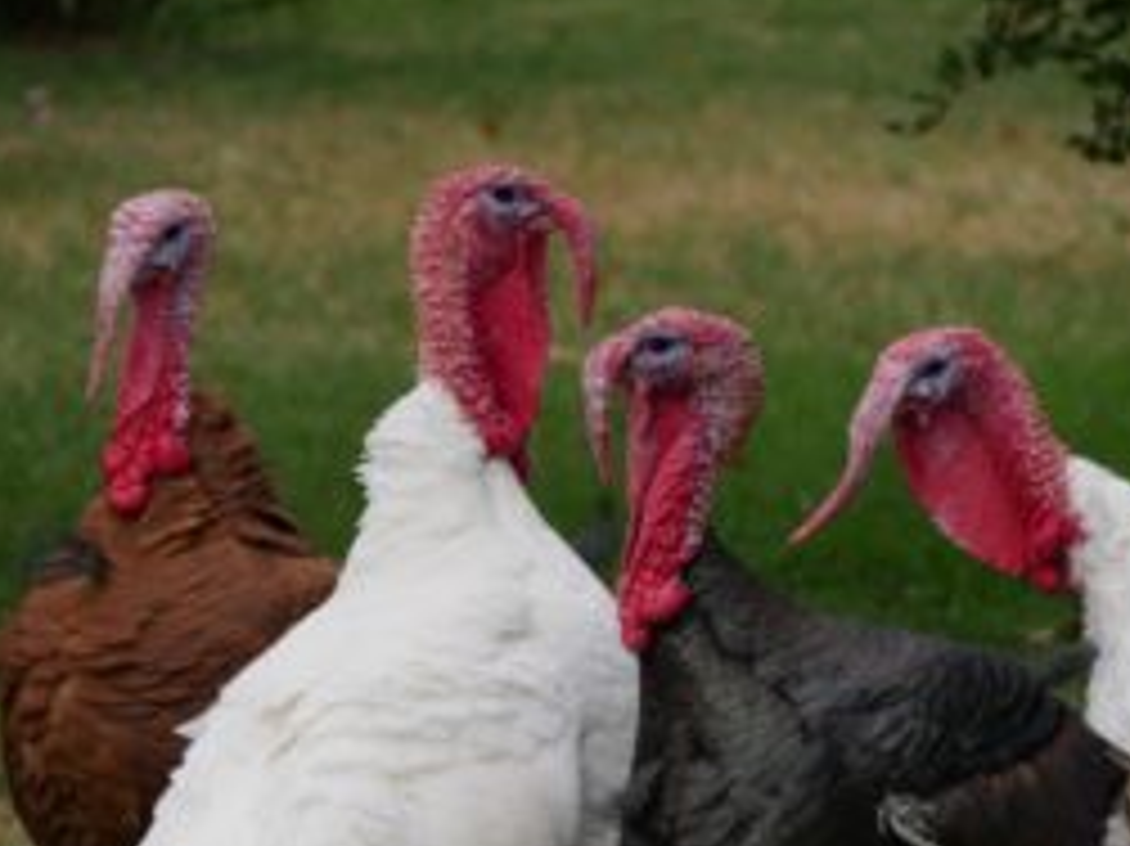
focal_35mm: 447
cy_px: 513
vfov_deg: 3.3
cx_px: 441
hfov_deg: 4.4
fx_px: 14585
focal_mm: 140
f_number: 5.6
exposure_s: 1/400
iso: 200
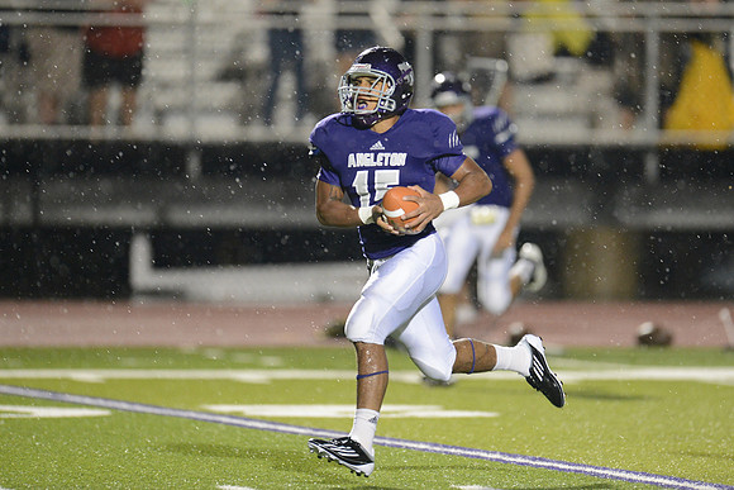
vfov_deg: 3.4
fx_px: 8157
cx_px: 367
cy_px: 245
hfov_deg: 5.2
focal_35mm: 400
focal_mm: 400
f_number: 2.8
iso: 5000
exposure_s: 1/1000
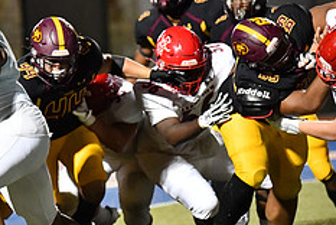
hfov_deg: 5.0
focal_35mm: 410
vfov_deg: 3.4
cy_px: 129
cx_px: 14
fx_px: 3831
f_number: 2.8
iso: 7200
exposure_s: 1/1250
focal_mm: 165
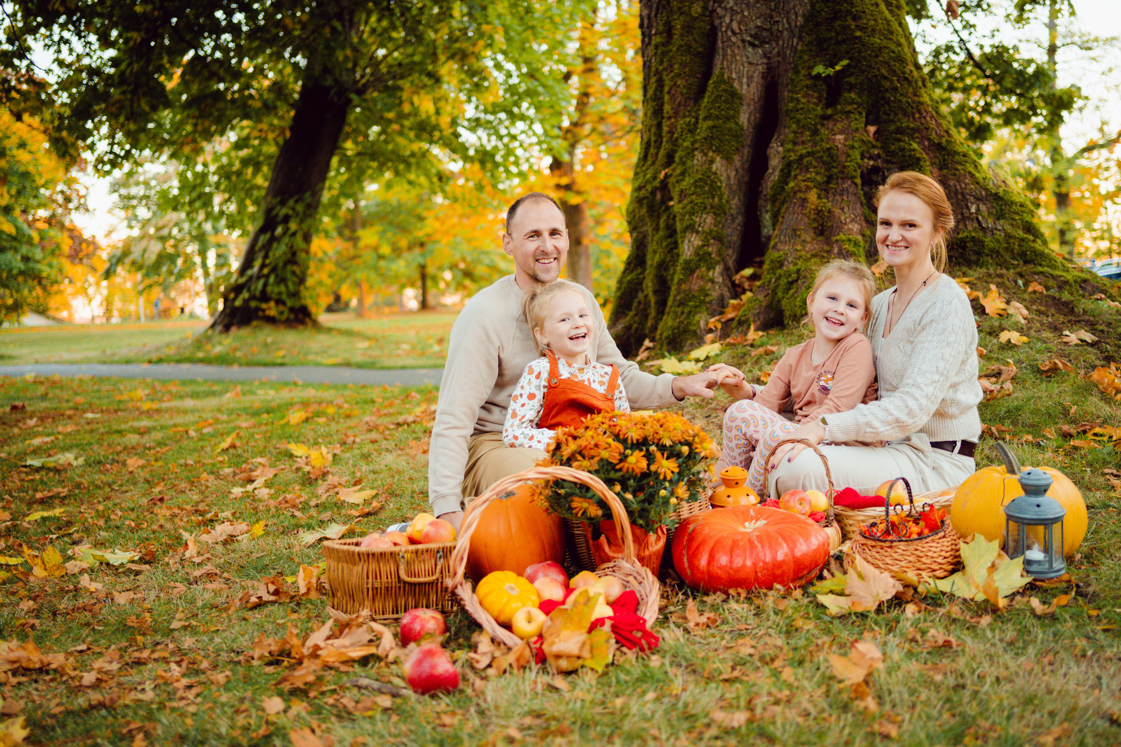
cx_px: 582
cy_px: 373
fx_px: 1269
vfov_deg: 32.8
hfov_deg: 47.6
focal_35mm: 41
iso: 640
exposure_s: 1/320
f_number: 2
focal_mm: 35
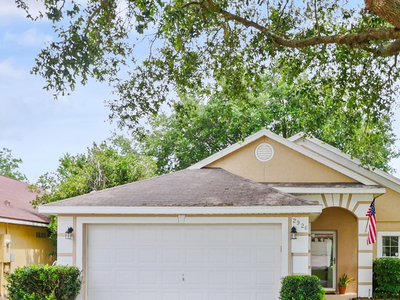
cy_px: 238
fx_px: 404
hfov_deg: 51.5
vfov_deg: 39.2
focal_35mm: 35
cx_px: 270
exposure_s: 1/400
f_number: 7.1
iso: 200
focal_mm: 9
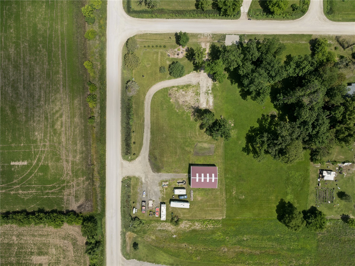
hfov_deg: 71.6
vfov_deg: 56.7
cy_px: 133
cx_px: 178
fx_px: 246
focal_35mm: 24
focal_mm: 12.3
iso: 110
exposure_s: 1/2000
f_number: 2.8
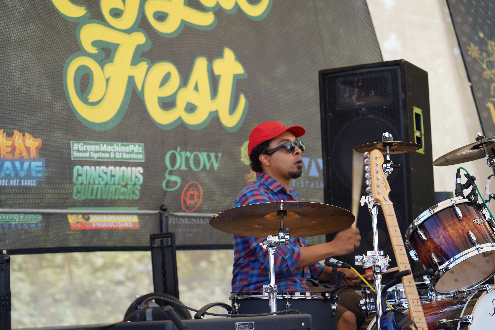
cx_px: 248
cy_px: 165
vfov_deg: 13.0
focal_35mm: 105
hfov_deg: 19.5
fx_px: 1444
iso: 125
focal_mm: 105
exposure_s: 1/160
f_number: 4
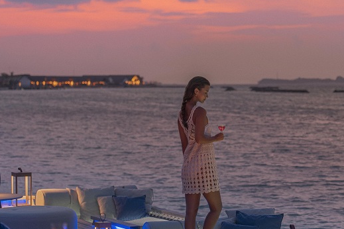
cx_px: 226
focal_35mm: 135
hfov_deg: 15.2
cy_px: 121
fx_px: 1290
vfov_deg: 10.2
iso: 200
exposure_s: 1/13
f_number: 2.8
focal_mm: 70
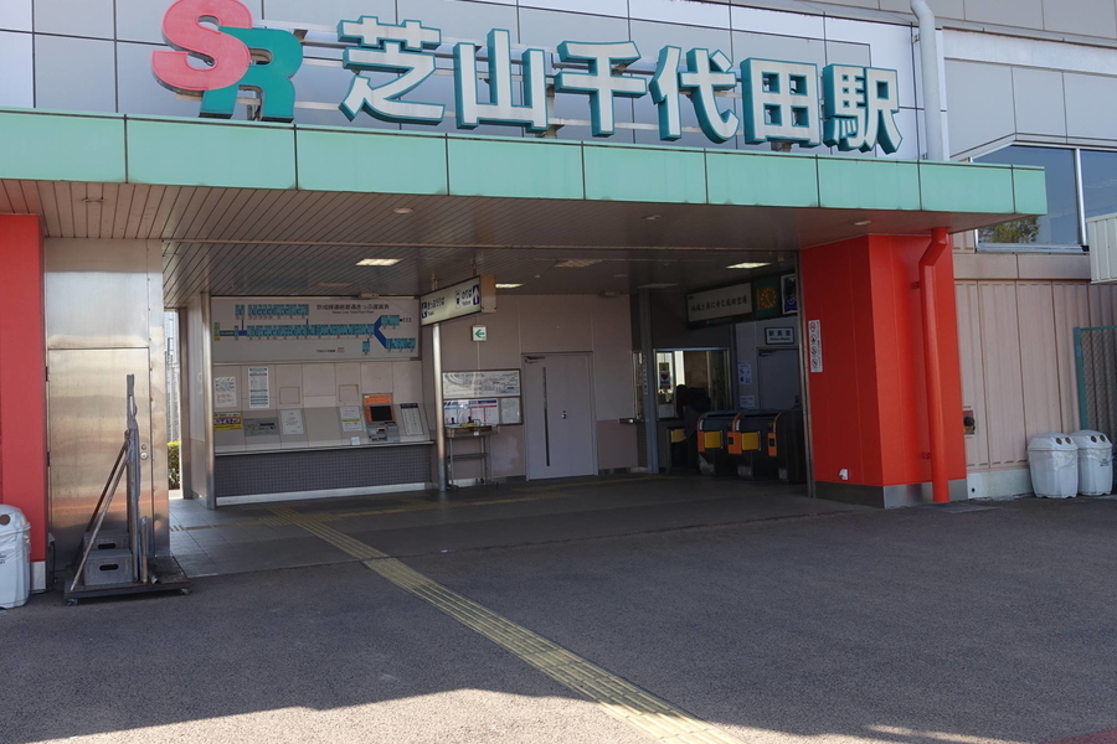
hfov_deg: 58.5
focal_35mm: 32
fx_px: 993
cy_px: 346
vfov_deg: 41.1
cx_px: 485
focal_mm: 8.8
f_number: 5.6
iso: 125
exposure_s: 1/125
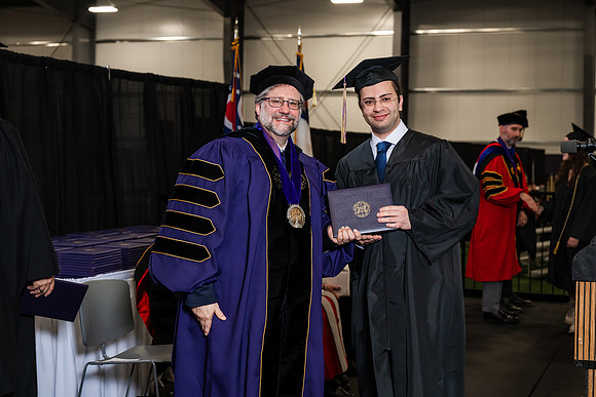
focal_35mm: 58
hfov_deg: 34.5
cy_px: 198
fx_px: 960
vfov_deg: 23.4
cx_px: 298
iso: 1250
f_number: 4.5
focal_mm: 58
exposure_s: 1/200
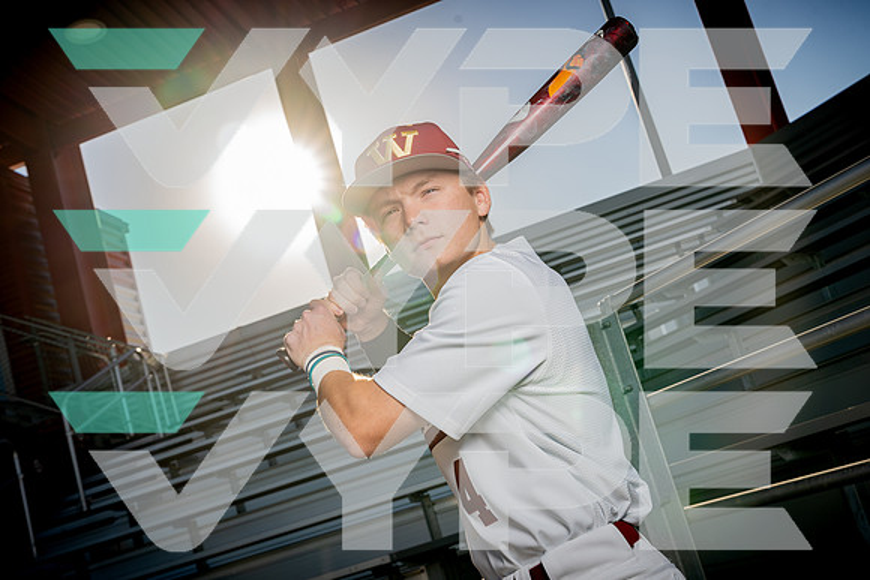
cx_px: 435
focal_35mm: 50
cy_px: 290
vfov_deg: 27.0
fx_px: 1209
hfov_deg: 39.6
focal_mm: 50
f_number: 9
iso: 125
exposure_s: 1/250
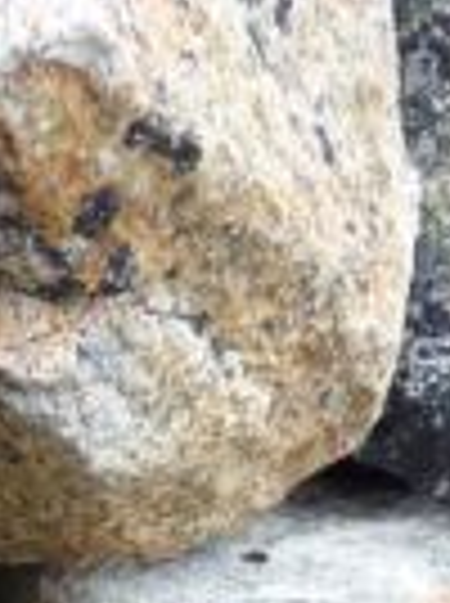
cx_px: -112
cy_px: 1022
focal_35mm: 112
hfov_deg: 12.8
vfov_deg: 15.5
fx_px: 1948
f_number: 3.5
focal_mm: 4.1
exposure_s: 1/250
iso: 200
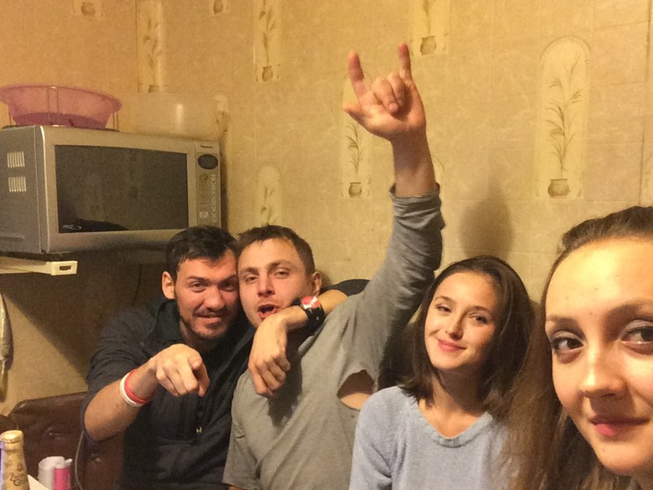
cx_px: 344
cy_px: 278
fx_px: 698
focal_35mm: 37
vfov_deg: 38.6
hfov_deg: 50.1
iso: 400
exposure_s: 1/20
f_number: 2.4
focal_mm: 2.15
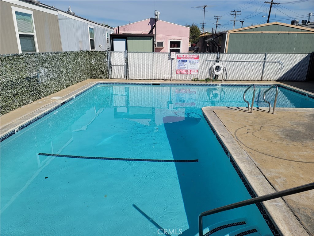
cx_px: 157
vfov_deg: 54.9
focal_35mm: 25
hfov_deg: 69.4
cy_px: 118
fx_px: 227
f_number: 1.8
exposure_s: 1/1804
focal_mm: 7
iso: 20
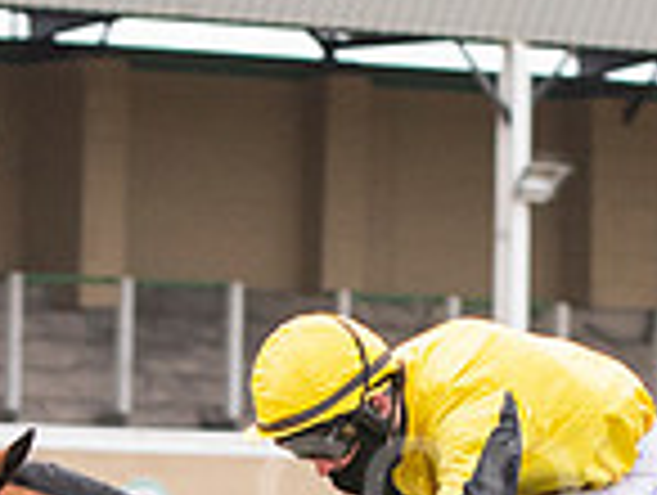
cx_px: 637
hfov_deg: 3.0
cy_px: 760
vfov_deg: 2.3
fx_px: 12566
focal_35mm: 661
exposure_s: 1/1600
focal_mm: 98
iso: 1000
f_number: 4
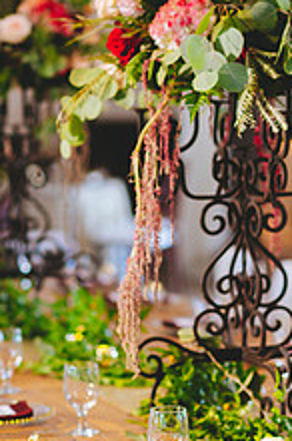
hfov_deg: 7.9
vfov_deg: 11.8
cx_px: 185
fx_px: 2124
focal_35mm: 174
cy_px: 261
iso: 640
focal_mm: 85
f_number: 2
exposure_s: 1/80
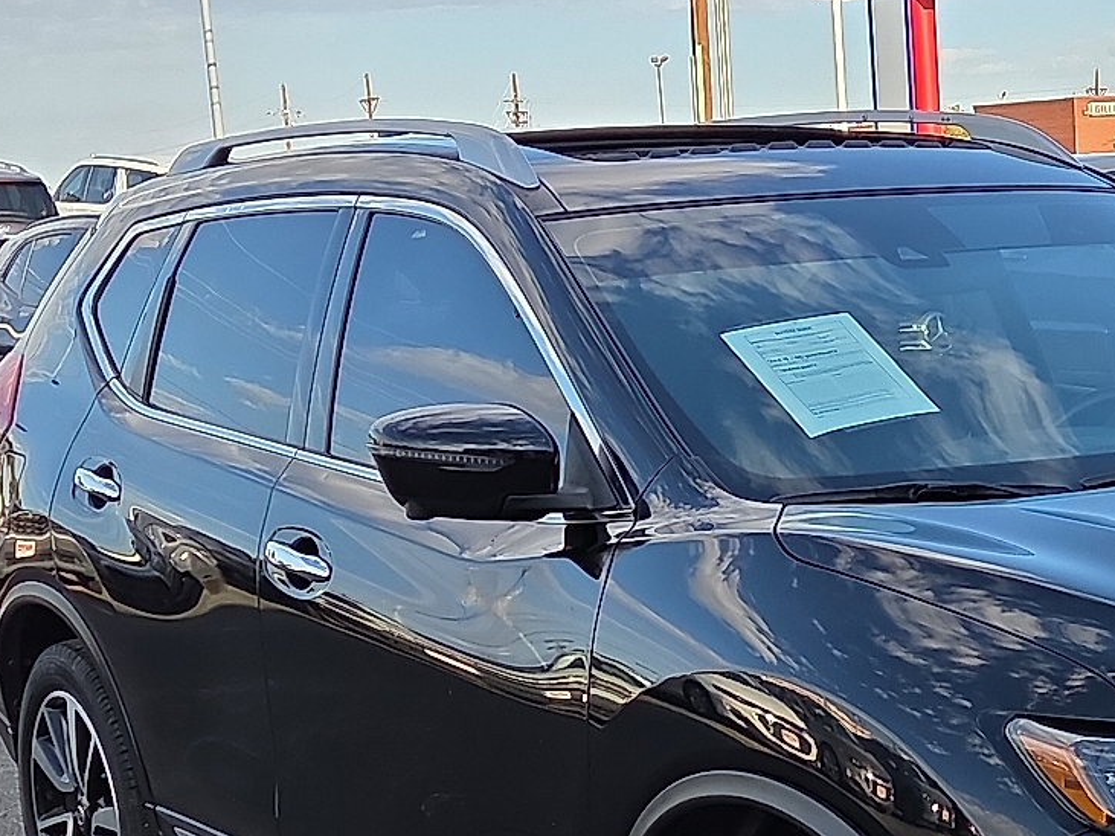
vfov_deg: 18.0
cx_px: 1004
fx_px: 2609
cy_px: 728
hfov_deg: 23.5
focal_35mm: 81
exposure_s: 1/769
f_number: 1.8
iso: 25
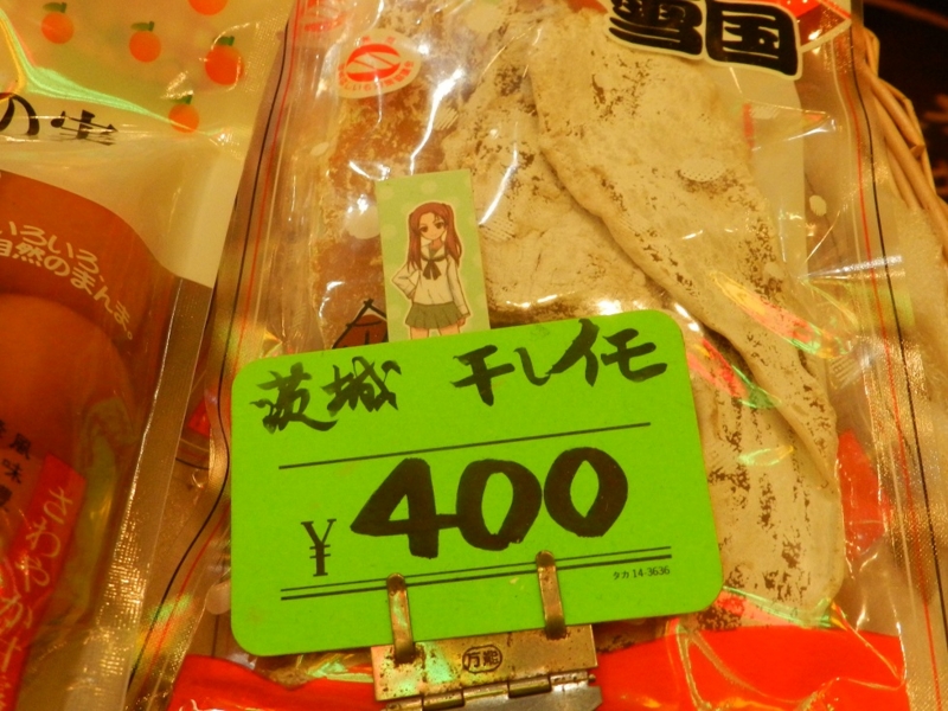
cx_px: 474
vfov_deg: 37.7
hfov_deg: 49.0
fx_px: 1041
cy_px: 356
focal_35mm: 38
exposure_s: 1/200
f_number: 4
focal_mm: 6.7
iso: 800
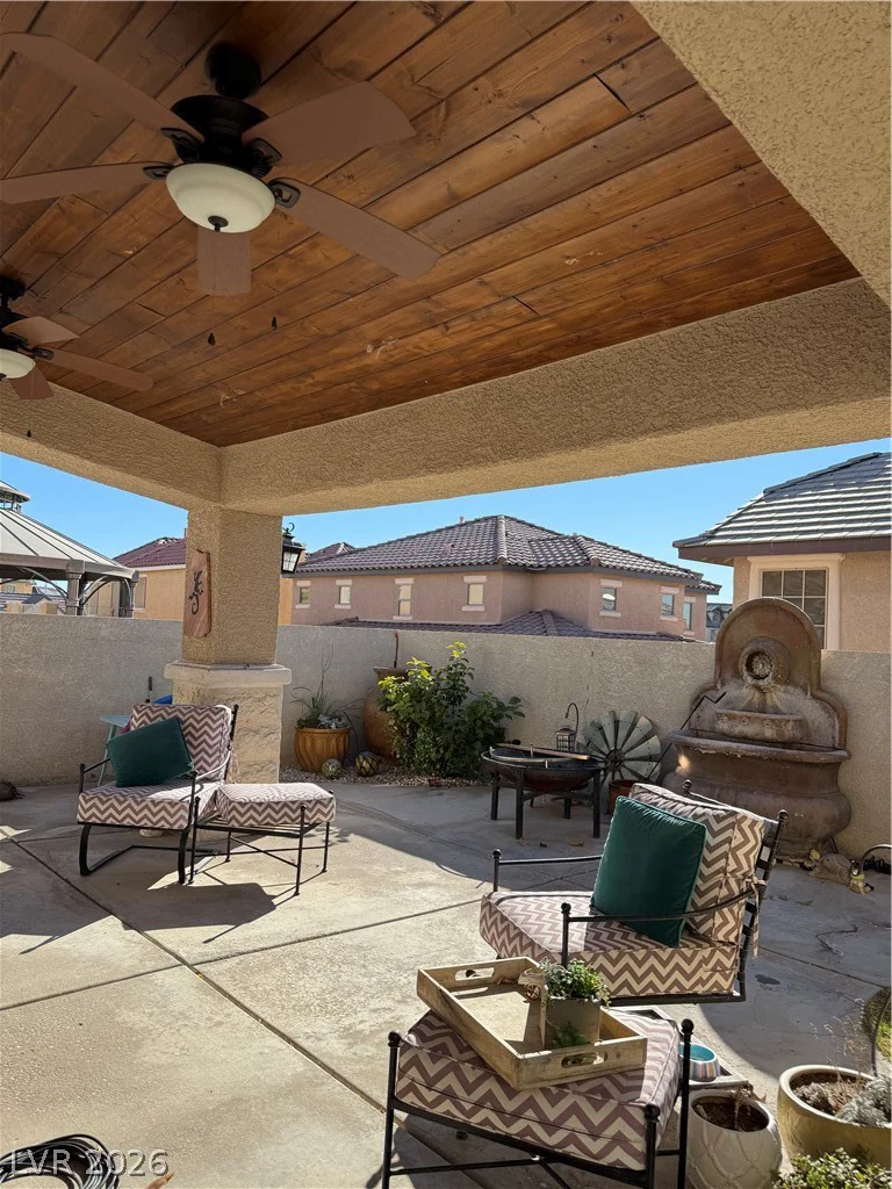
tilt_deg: +3.3
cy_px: 594
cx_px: 446
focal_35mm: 24
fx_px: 825
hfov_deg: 56.8
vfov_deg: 71.6
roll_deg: -2.0
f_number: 1.78
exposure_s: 1/3096
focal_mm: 6.76
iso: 80
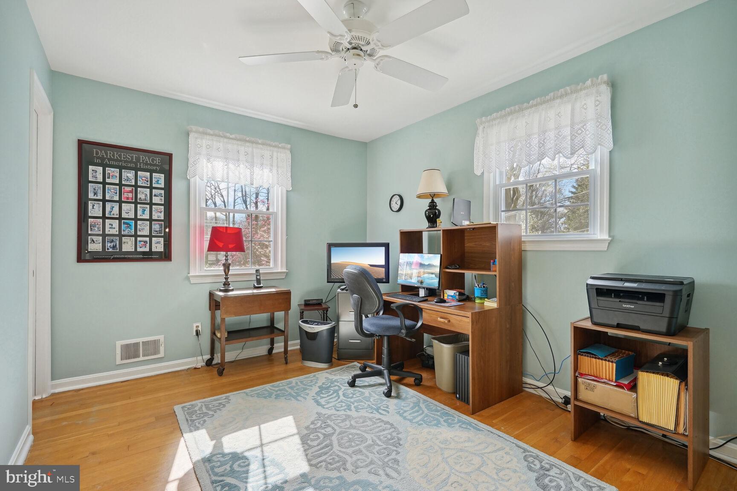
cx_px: 368
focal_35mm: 16
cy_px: 246
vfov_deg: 73.7
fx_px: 328
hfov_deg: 96.7
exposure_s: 1/125
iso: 800
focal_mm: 16
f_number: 9
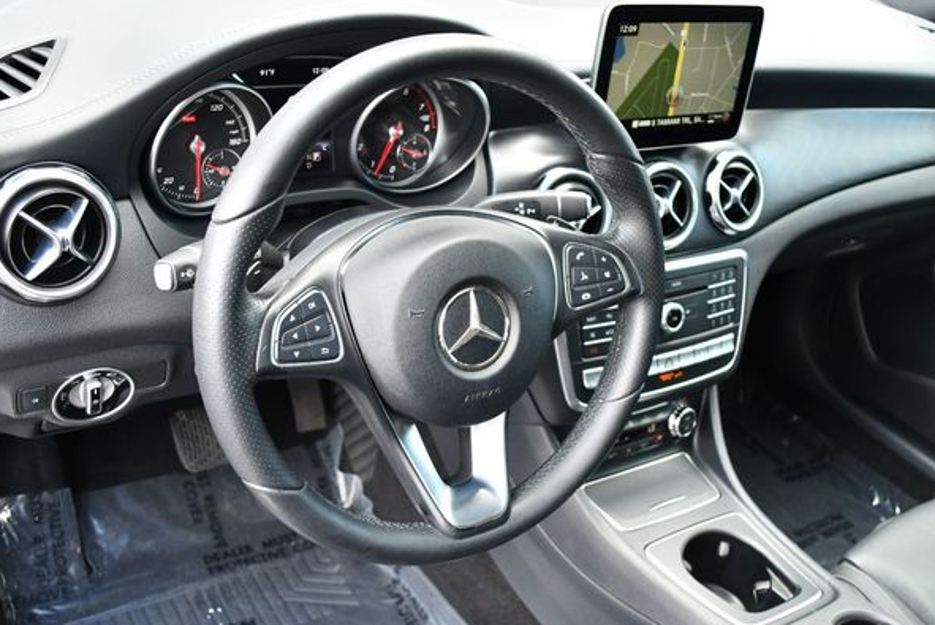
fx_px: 1014
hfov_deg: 49.5
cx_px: 487
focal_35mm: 39
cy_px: 329
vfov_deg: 34.3
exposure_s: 1/200
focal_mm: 18
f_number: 3.5
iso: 800
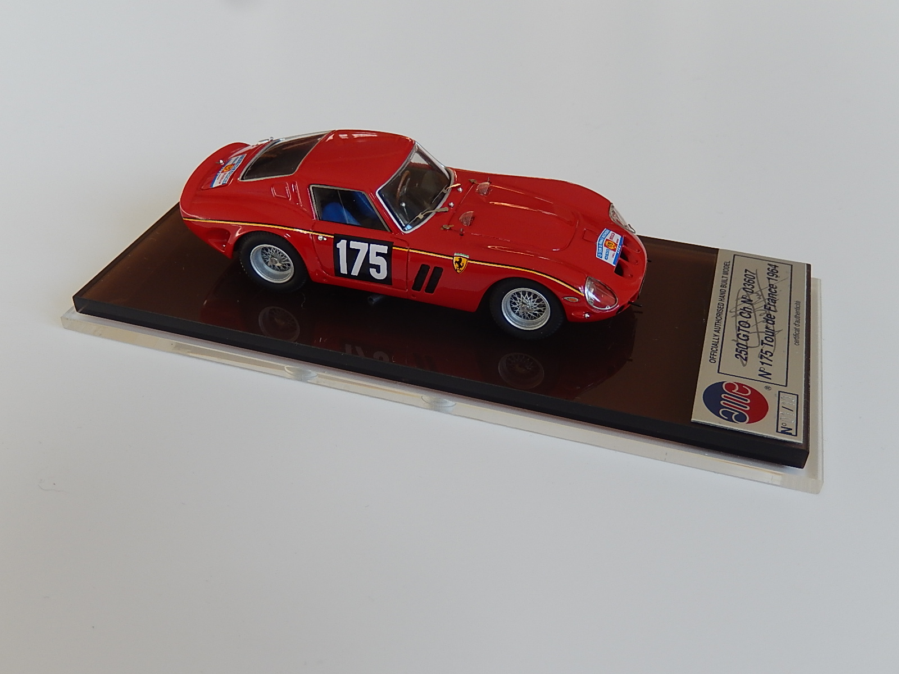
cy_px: 337
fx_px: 935
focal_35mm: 36
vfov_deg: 39.7
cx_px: 450
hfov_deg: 51.4
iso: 125
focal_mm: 6.5
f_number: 4
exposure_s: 1/40
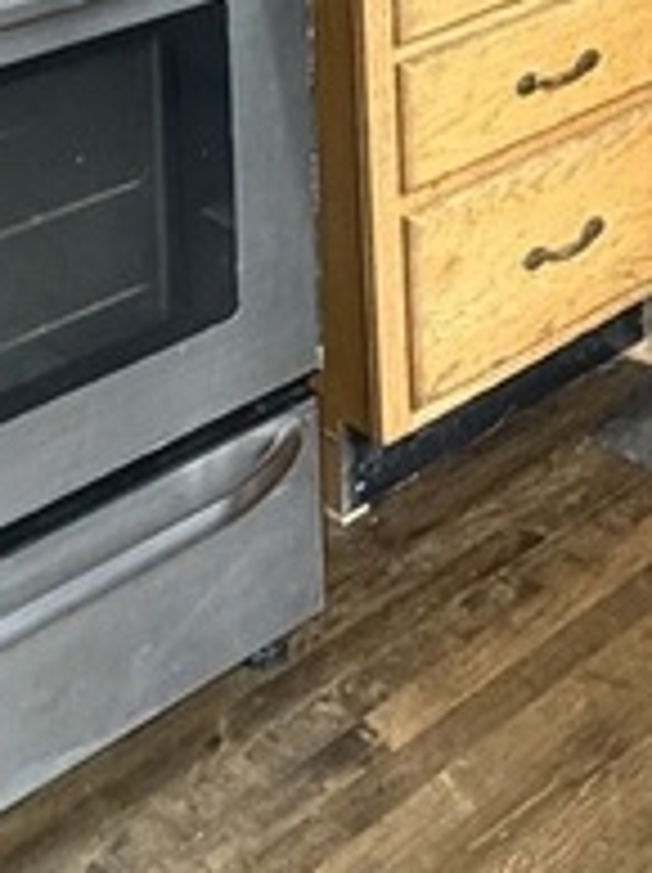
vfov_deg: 21.2
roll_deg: -0.1
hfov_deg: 16.7
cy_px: -432
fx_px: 1963
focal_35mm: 78
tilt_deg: -8.6
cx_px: 1039
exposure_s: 1/60
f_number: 2.2
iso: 320
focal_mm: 2.22
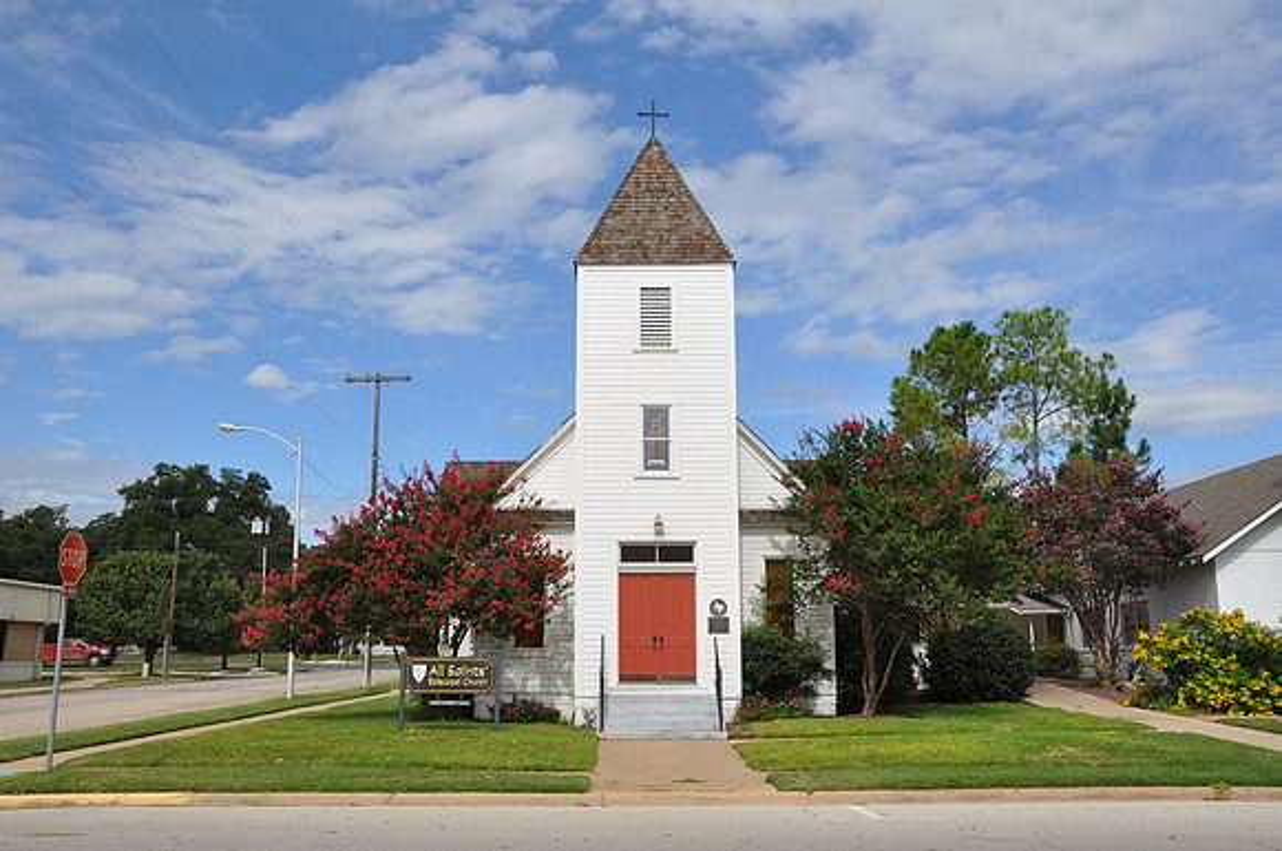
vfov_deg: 39.9
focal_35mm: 33
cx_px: 641
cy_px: 426
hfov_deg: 57.3
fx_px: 1174
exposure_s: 1/160
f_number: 13
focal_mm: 22
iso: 200
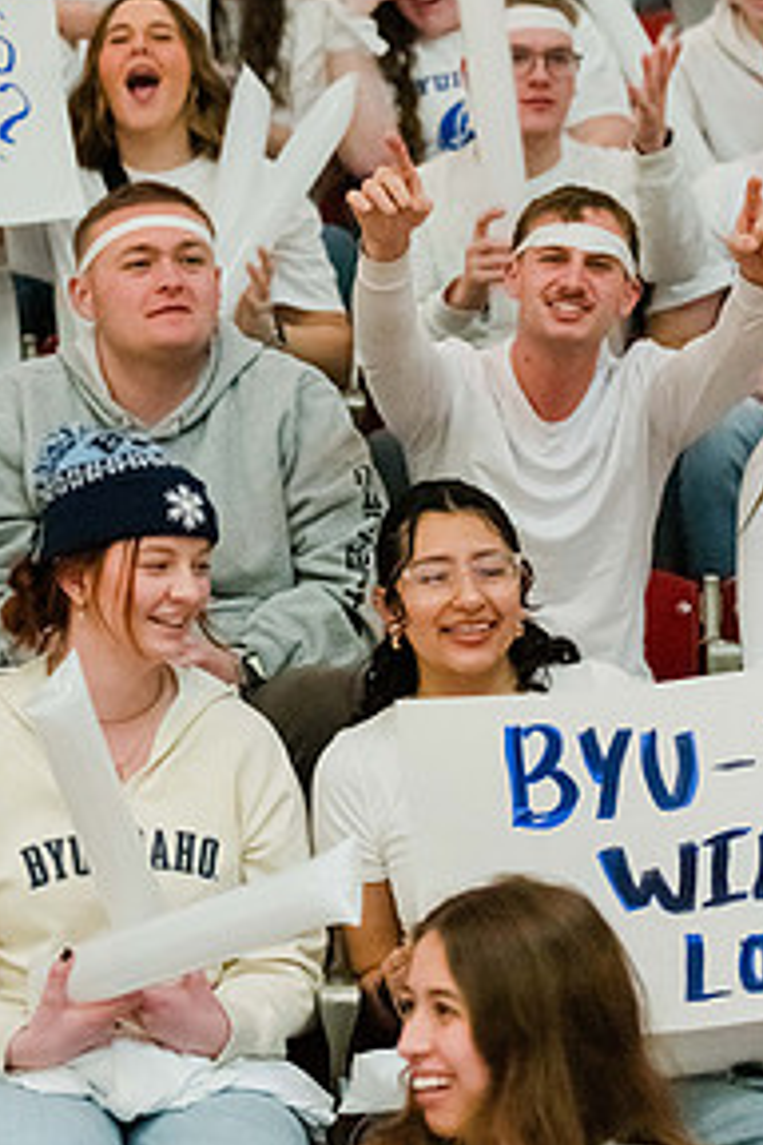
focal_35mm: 125
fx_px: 3974
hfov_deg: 11.0
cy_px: 298
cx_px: 294
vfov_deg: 16.3
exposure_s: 1/1000
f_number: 2.8
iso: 20000
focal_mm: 80
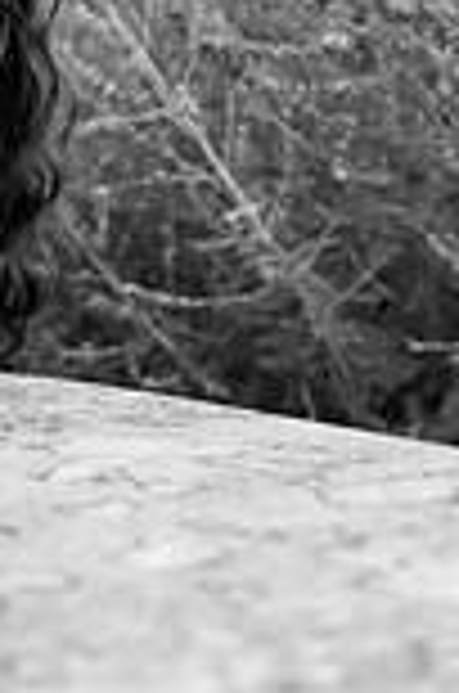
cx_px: -164
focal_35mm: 95
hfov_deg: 13.7
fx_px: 1825
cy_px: 22
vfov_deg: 20.9
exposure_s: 1/1250
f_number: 4
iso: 1600
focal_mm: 32.5
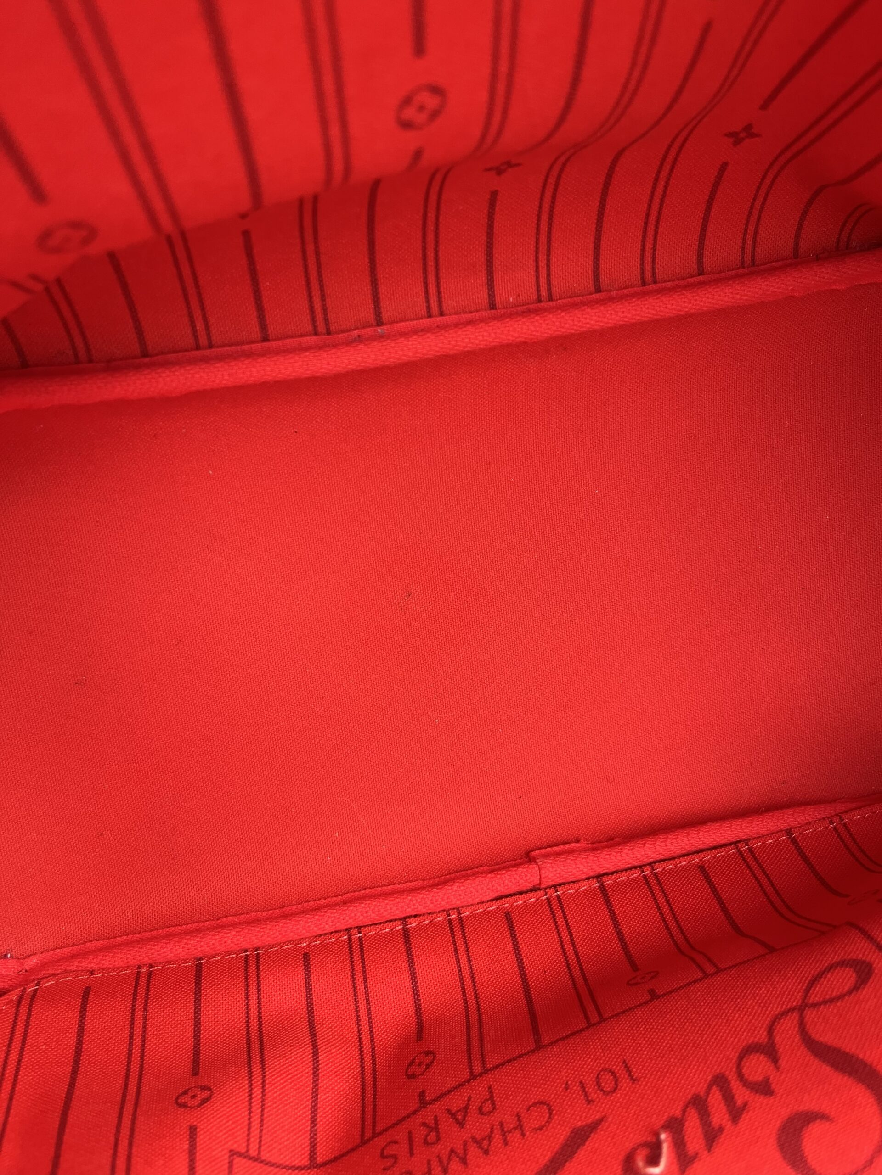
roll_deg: +30.1
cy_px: 588
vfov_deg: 67.3
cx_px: 441
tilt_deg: -33.9
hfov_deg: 53.1
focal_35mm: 26
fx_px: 883
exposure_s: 1/68
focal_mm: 5.1
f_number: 1.6
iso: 125
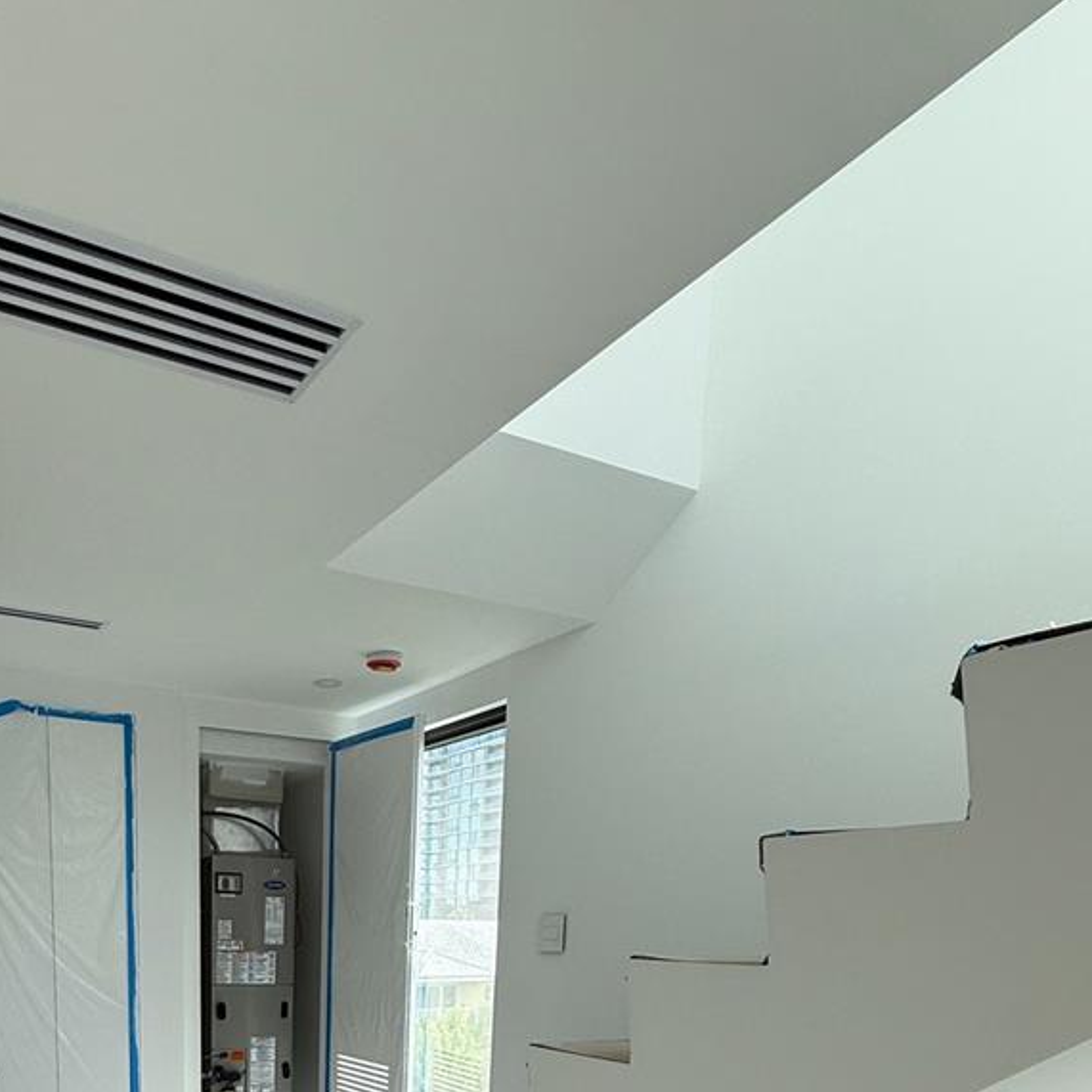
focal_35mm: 26
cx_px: 300
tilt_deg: -9.2
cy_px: 1079
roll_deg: -1.4
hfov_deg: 58.4
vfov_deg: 50.1
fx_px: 928
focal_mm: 2.22
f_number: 2.2
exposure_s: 1/514
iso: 64
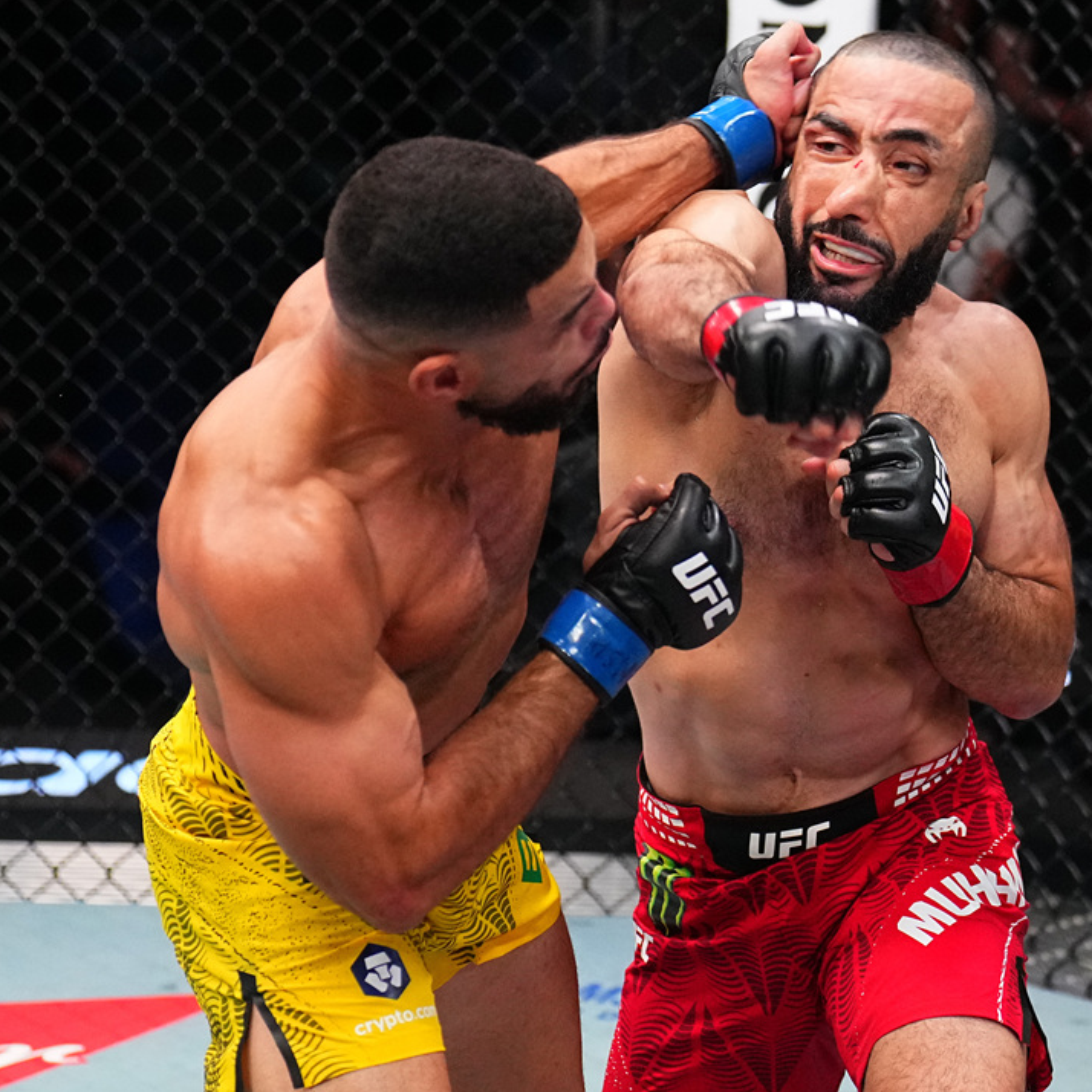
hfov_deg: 19.2
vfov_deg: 19.3
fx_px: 3212
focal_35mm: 90
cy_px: 543
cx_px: 736
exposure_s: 1/1600
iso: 5000
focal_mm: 70
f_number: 2.8
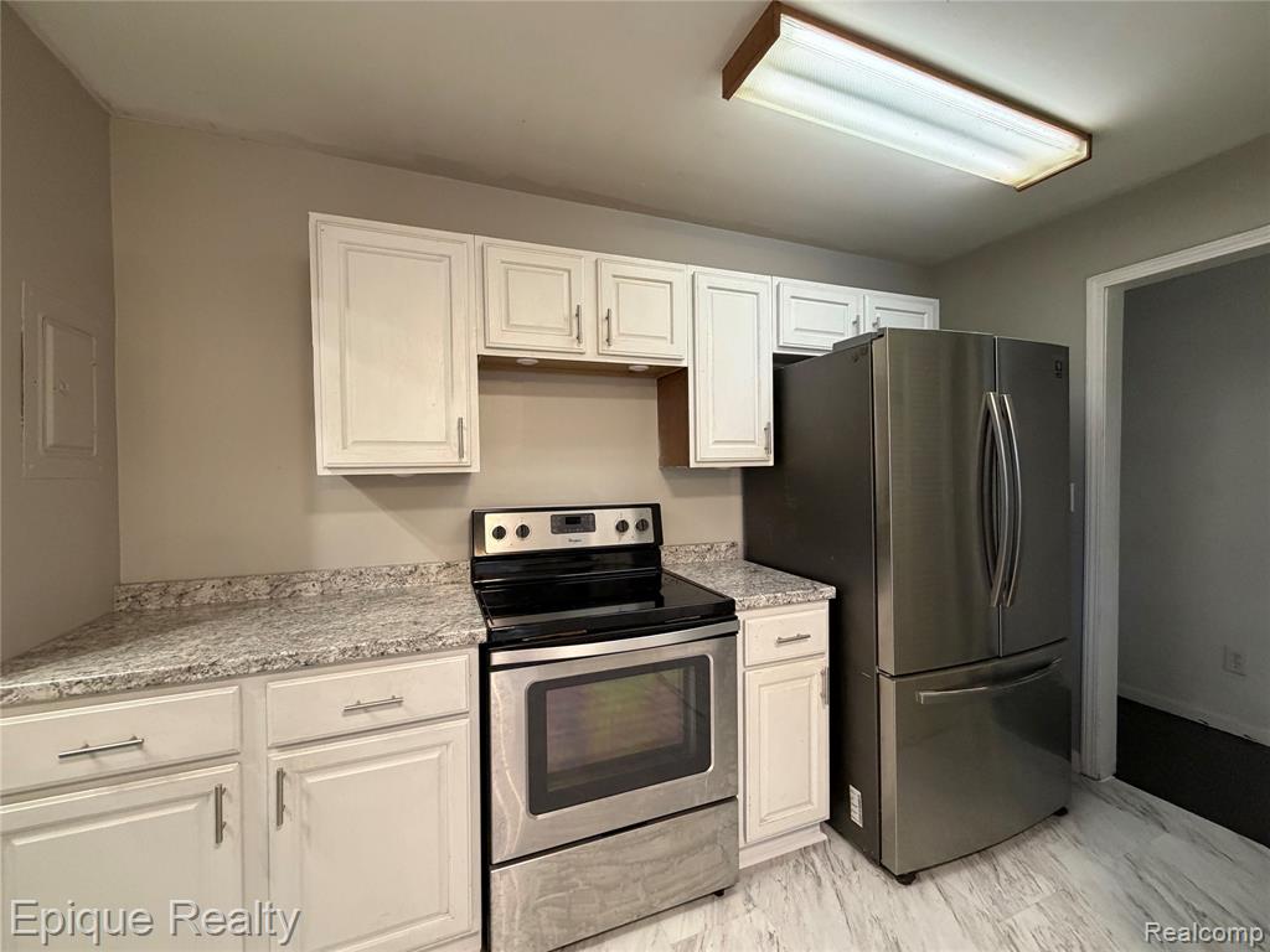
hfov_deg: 102.1
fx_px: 514
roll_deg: +1.0
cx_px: 635
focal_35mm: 14
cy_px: 476
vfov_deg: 85.7
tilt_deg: +0.0
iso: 320
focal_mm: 2.22
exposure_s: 1/60
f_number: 2.2
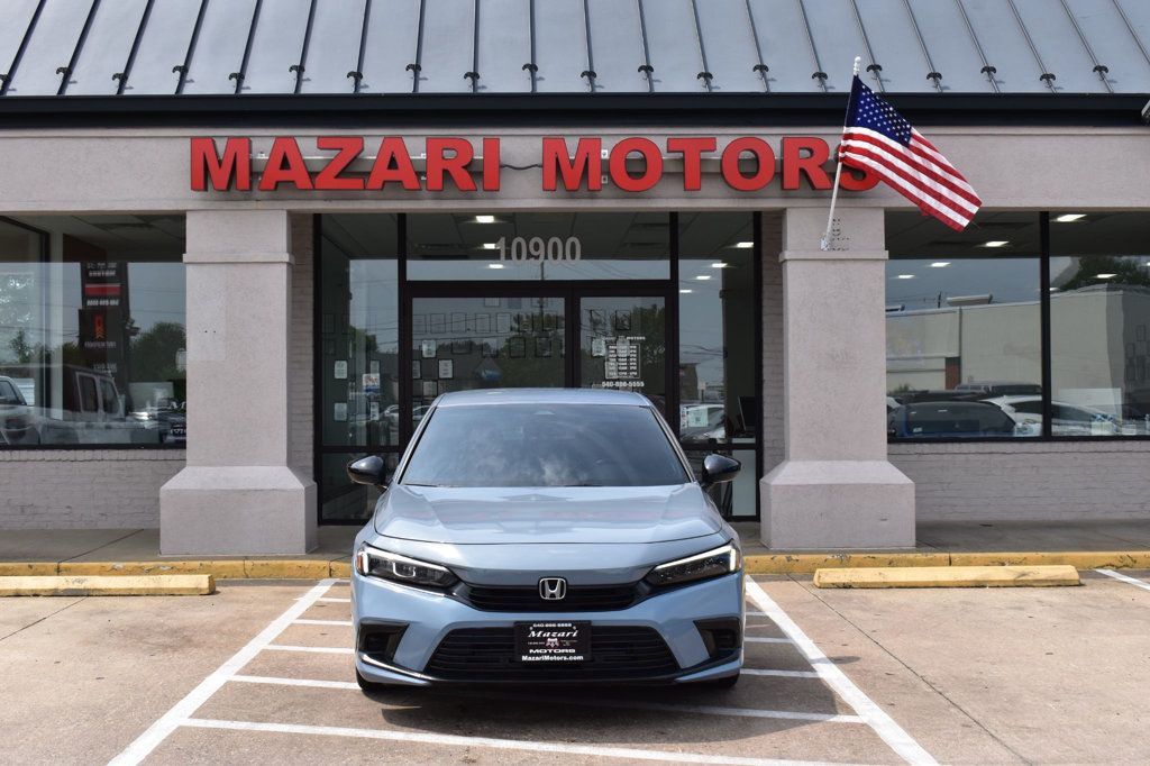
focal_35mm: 45
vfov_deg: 29.8
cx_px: 575
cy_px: 383
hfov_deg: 43.6
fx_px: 1437
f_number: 11
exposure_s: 1/400
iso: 400
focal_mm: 30
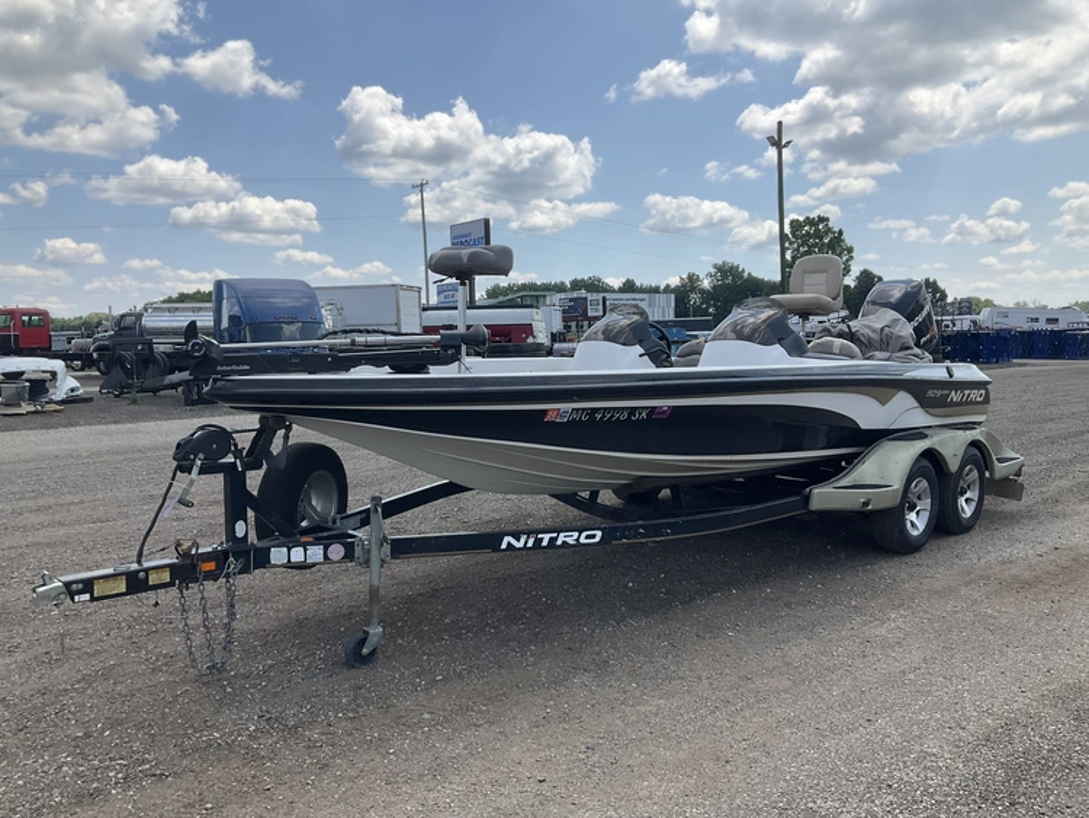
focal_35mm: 29
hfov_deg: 61.6
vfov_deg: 48.3
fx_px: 913
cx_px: 544
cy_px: 409
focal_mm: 3
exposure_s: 1/1848
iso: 25
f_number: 1.8
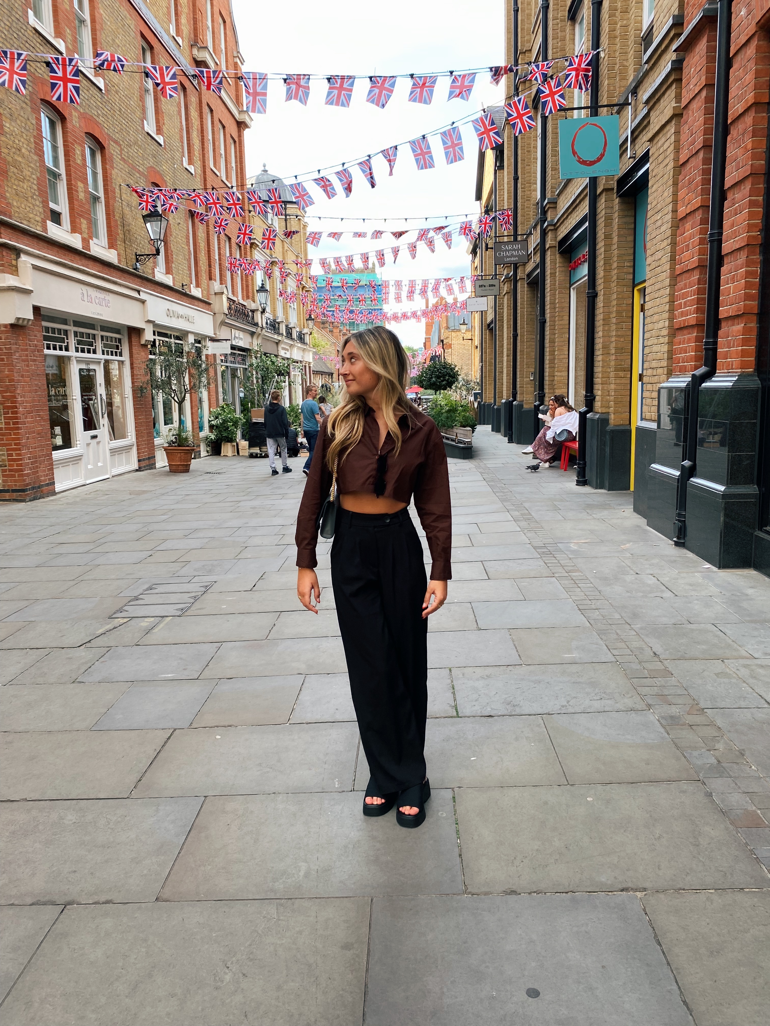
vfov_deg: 67.3
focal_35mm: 26
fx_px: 771
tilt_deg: -7.9
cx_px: 385
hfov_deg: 53.1
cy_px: 513
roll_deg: +3.0
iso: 32
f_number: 1.8
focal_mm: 4.25
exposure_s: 1/142
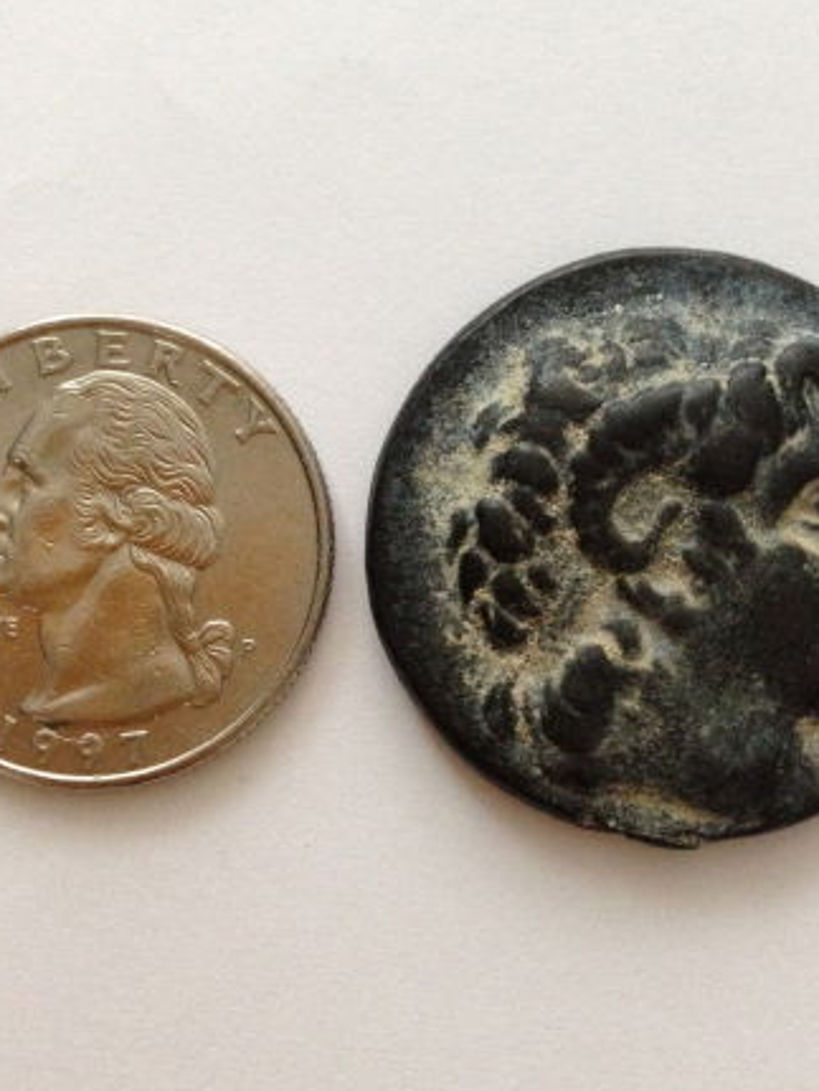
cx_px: 421
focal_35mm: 46
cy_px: 492
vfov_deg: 41.2
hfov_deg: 31.5
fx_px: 1450
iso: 400
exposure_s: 1/20
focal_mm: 4.12
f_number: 2.4
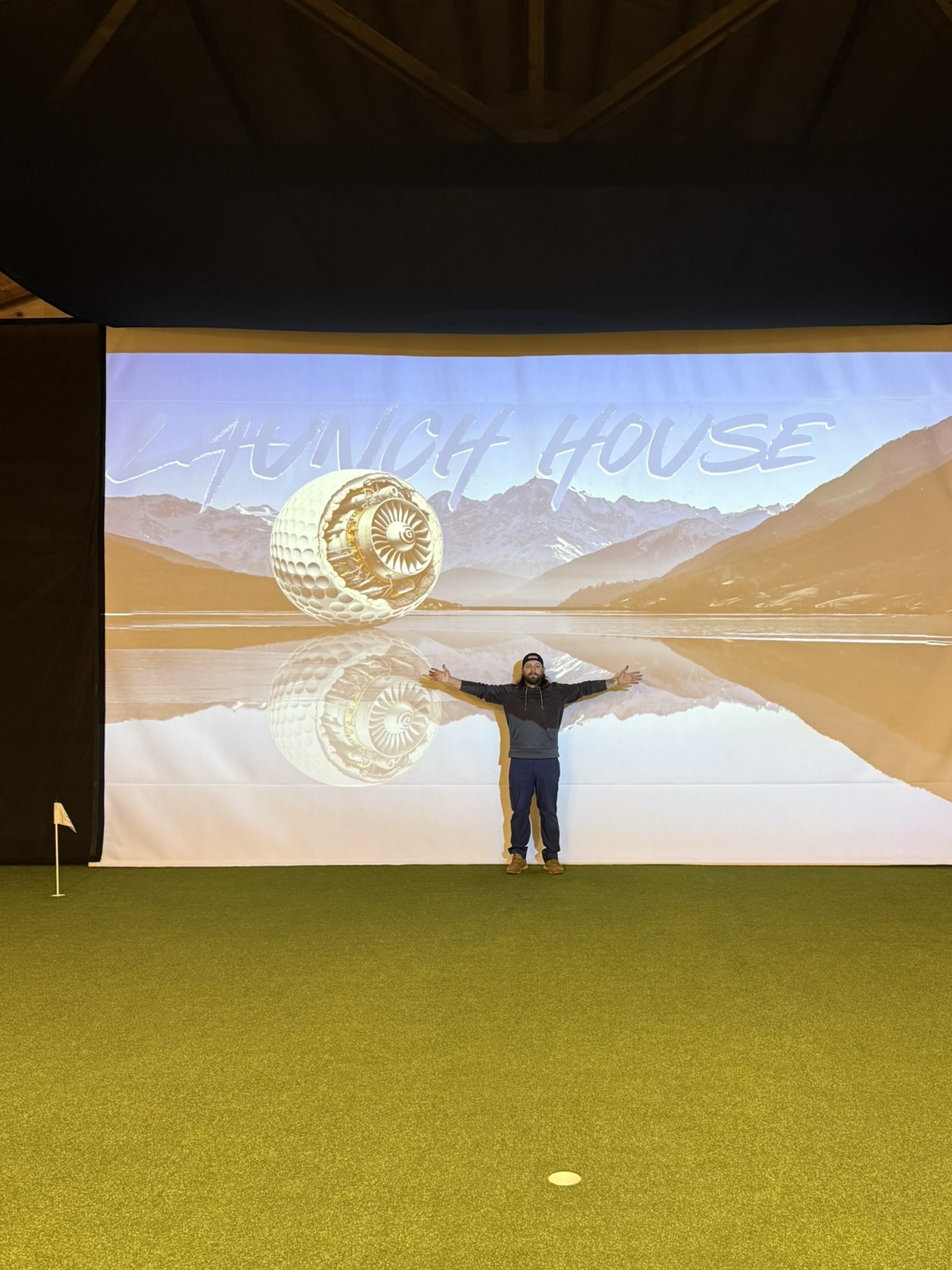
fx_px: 1137
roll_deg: -0.2
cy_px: 671
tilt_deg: -0.7
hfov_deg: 45.4
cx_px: 520
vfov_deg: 58.3
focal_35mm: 31
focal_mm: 6.76
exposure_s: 1/60
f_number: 1.78
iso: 250
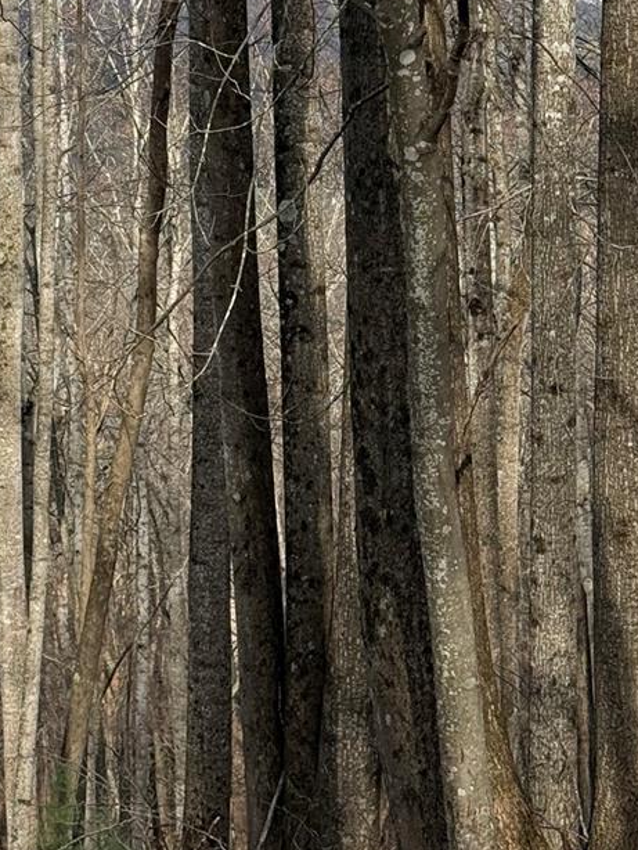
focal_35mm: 120
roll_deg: +0.3
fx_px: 2947
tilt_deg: +1.2
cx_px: -10
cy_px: -22
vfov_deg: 16.1
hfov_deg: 12.2
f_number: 1.78
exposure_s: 1/4329
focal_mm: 6.76
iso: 80
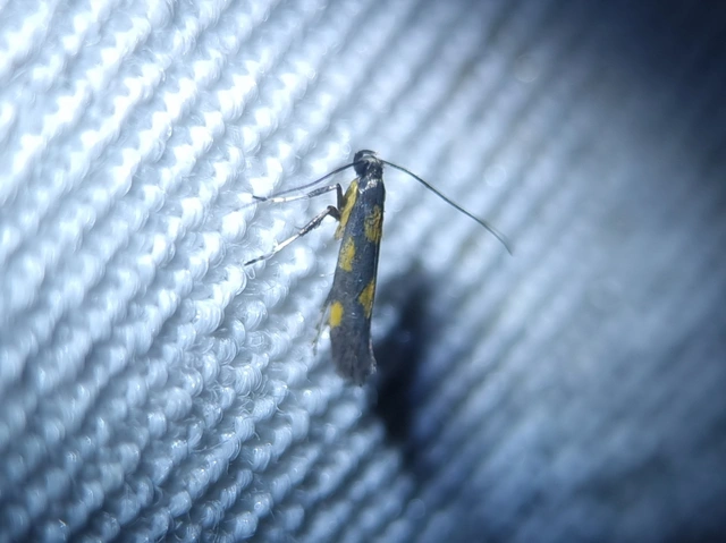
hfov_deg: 67.3
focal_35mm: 26
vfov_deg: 53.0
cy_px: 272
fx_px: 545
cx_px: 363
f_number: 1.8
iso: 50
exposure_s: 1/5000
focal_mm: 5.4
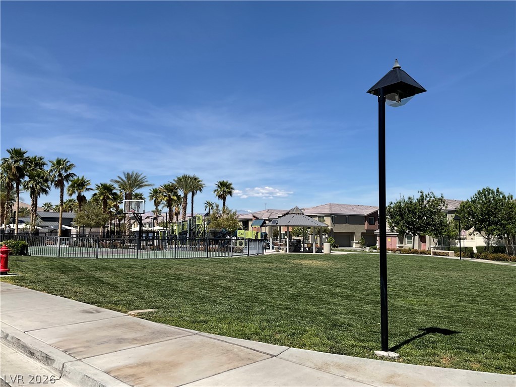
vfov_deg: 48.2
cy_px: 194
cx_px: 258
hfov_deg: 61.7
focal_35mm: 29
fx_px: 432
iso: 16
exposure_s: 1/2959
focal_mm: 3
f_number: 1.8
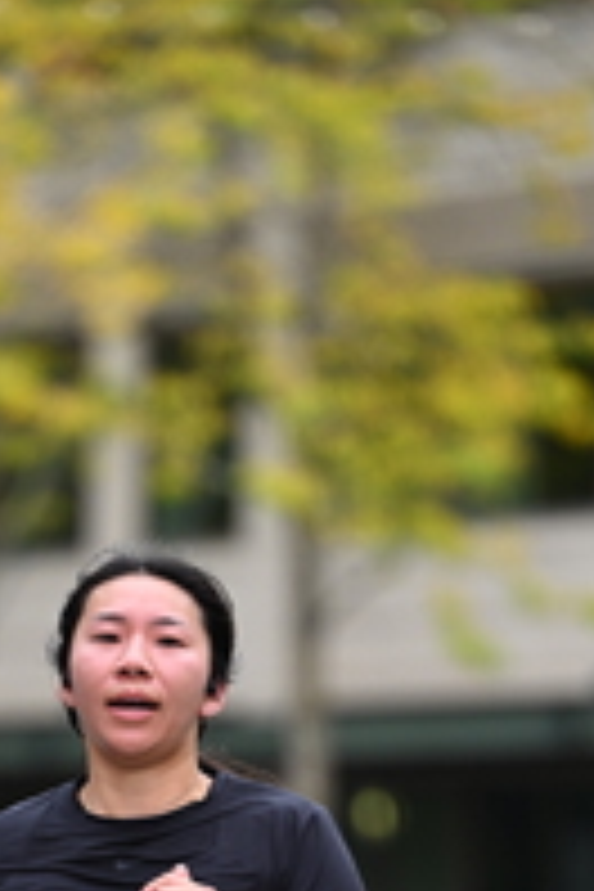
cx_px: 79
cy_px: 1166
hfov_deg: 3.0
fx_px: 11335
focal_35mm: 458
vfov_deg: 4.5
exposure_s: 1/2000
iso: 640
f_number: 2.8
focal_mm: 165
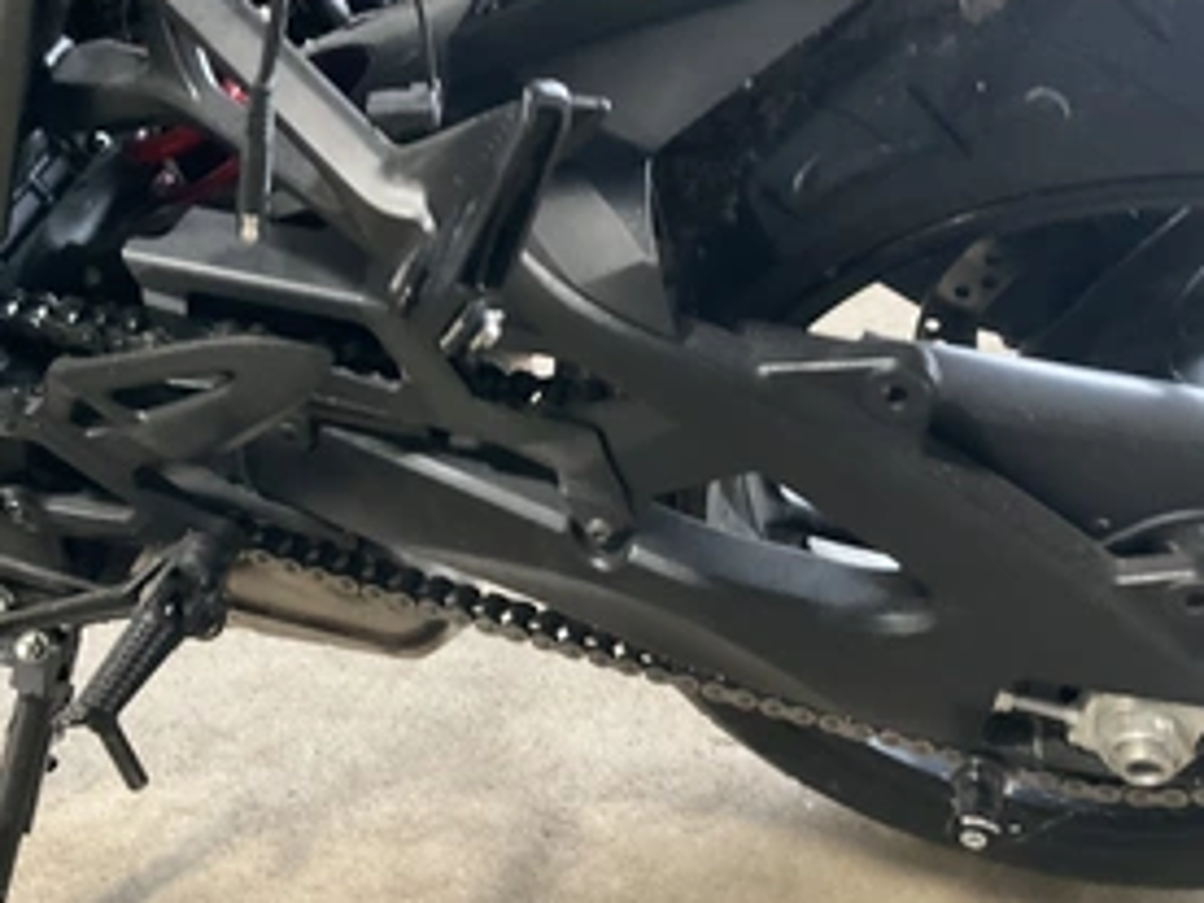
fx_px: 1461
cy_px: 519
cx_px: 593
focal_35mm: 42
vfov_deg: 34.3
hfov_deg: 44.8
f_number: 1.8
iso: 320
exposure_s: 1/42
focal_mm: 3
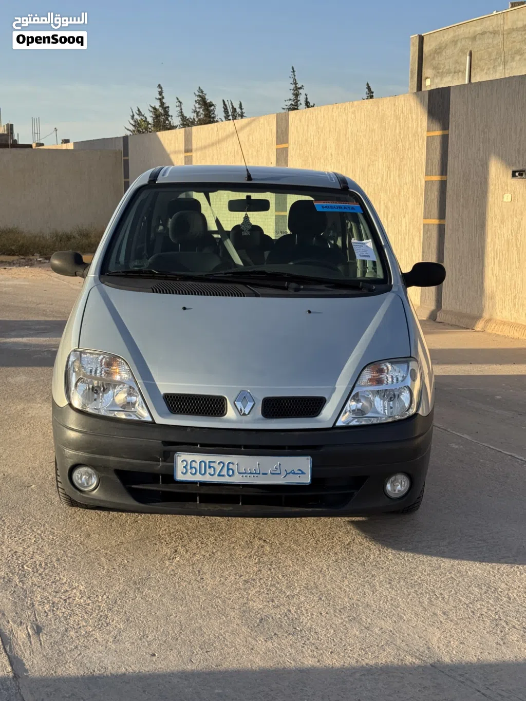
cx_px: 263
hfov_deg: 30.3
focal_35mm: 48
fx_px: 972
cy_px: 350
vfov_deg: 39.7
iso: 64
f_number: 1.78
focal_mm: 6.76
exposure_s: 1/2045
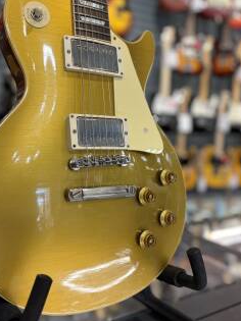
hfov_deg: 42.8
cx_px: 99
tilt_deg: -3.7
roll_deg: -1.6
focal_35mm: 33
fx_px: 307
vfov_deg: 55.4
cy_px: 154
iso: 125
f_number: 1.6
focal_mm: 5.96
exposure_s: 1/120
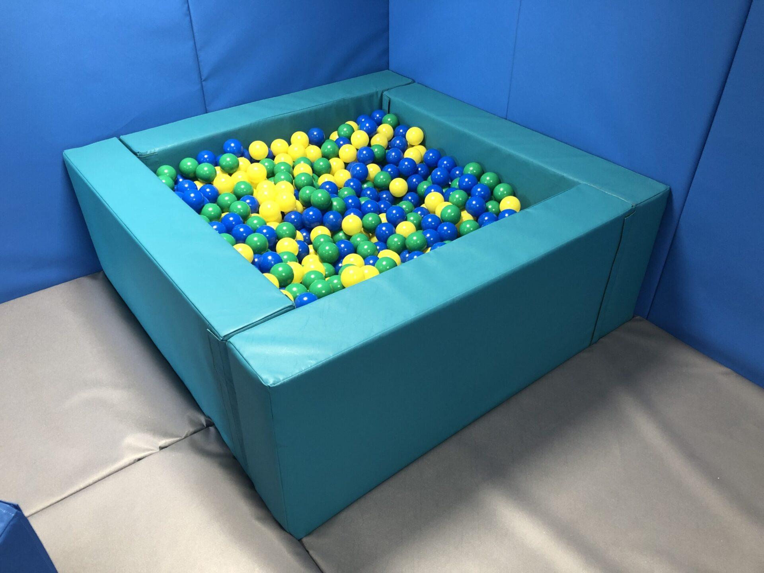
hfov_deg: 63.4
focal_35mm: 28
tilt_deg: -37.3
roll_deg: +0.0
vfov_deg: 49.7
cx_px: 382
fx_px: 618
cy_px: 286
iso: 40
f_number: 1.8
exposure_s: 1/17
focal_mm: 3.99
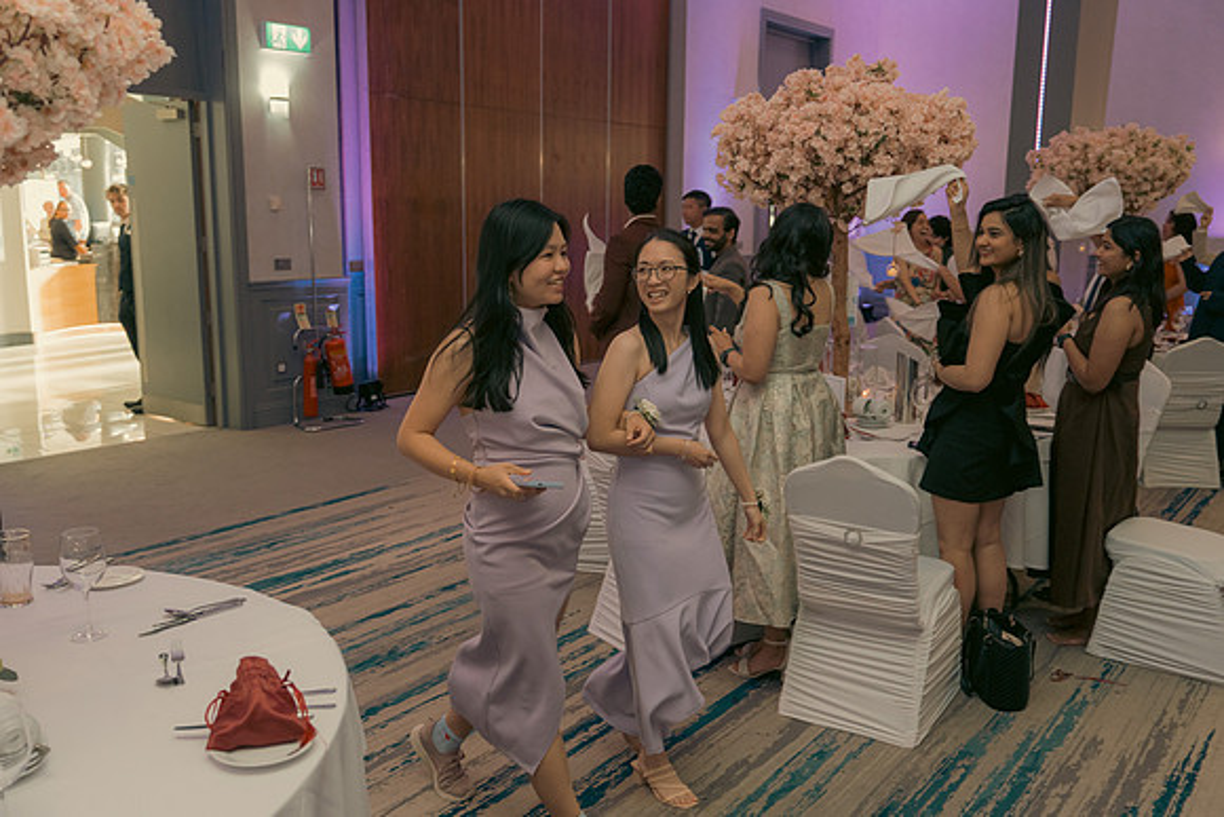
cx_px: 612
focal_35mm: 32
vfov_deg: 41.1
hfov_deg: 58.7
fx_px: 1088
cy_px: 408
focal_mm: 32
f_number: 3.5
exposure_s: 1/160
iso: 2500
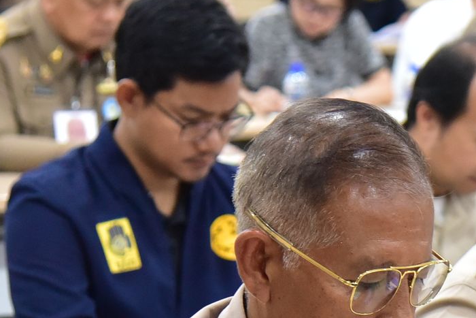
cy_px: 331
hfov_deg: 8.8
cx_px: 583
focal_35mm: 232
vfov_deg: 5.9
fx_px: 3068
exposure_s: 1/80
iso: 2500
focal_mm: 65
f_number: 4.5
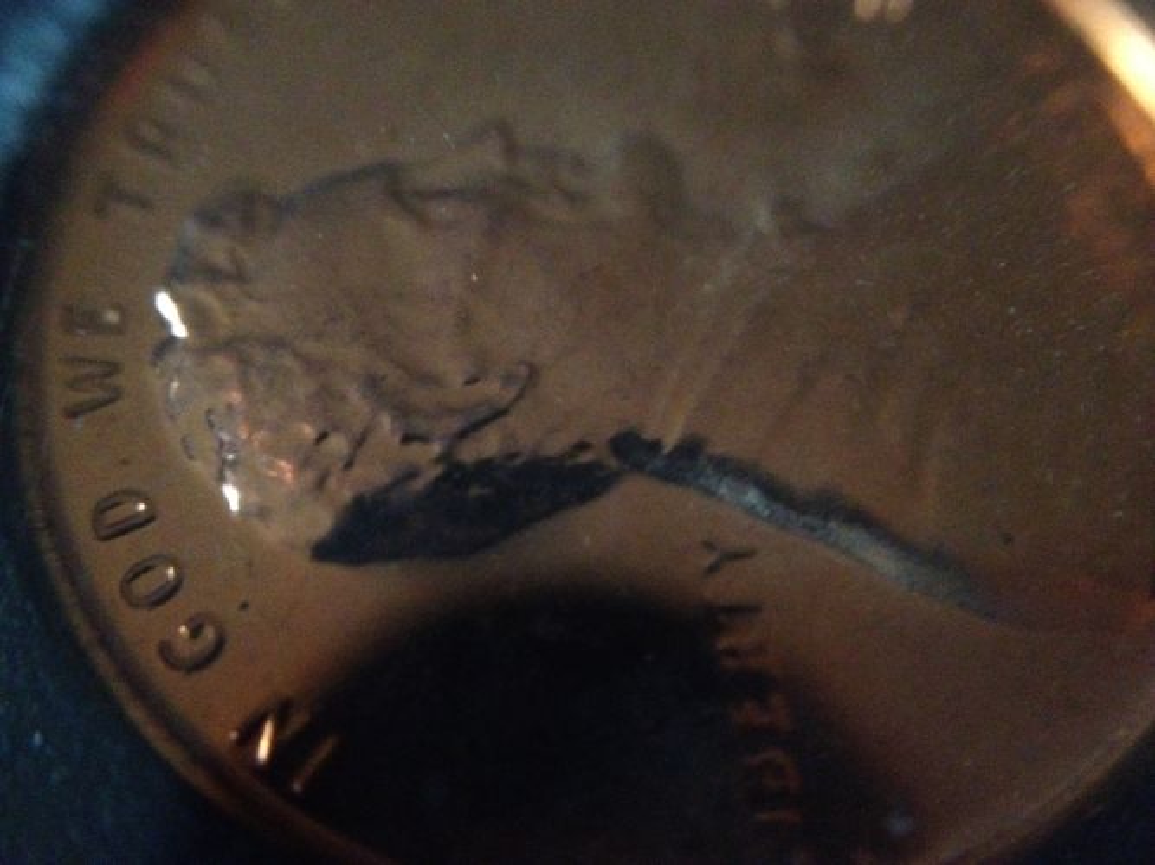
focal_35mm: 35
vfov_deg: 40.7
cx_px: 578
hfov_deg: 52.6
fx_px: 1168
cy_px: 432
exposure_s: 1/15
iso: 800
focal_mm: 4.28
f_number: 2.4
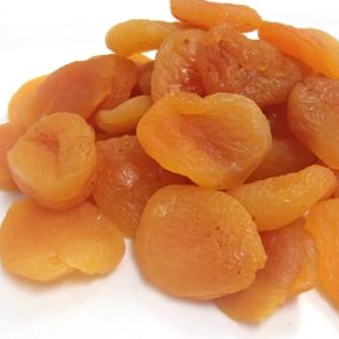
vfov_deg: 38.3
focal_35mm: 44
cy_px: 170
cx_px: 194
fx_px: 488
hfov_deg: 38.3
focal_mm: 6.64
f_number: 4.7
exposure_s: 1/50
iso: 800
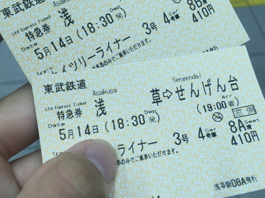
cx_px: 154
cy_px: 83
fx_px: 337
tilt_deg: -49.8
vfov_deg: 32.8
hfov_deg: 42.8
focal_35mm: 44
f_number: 2.2
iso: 25
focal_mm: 4.15
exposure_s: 1/30
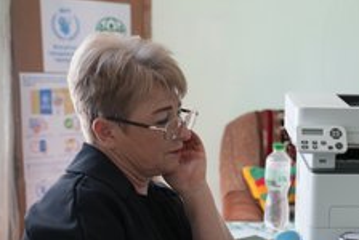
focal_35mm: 75
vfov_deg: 18.1
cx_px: 268
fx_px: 749
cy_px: 186
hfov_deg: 26.6
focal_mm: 42
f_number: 4
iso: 250
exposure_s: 1/60
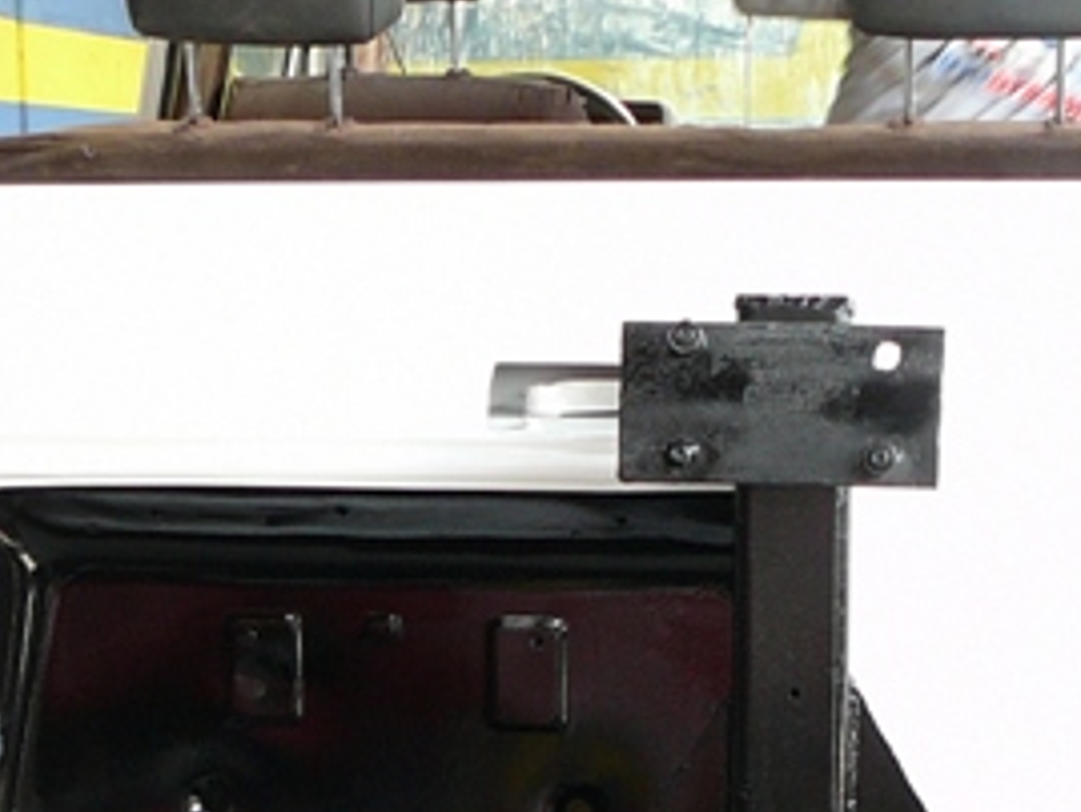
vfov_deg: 14.1
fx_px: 3249
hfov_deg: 18.9
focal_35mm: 104
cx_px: 607
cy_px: 720
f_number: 2.8
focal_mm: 5.2
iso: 80
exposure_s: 1/30
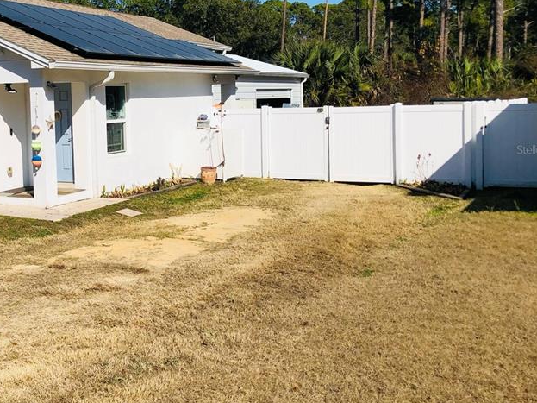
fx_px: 713
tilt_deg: -6.1
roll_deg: +1.6
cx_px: 128
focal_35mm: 46
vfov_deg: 31.4
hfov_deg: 40.0
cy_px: 149
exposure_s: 1/4425
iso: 20
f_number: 1.8
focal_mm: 3.99
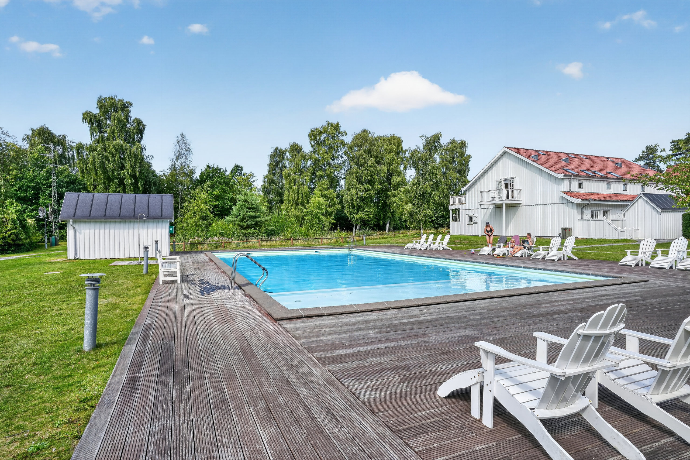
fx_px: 383
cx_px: 345
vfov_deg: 61.9
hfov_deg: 84.0
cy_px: 230
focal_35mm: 20
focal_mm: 20
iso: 400
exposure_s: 1/1250
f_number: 8
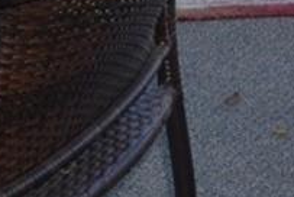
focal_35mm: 212
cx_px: -694
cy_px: -321
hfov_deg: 7.9
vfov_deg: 6.1
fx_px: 1734
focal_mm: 18
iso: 200
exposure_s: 1/200
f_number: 3.5
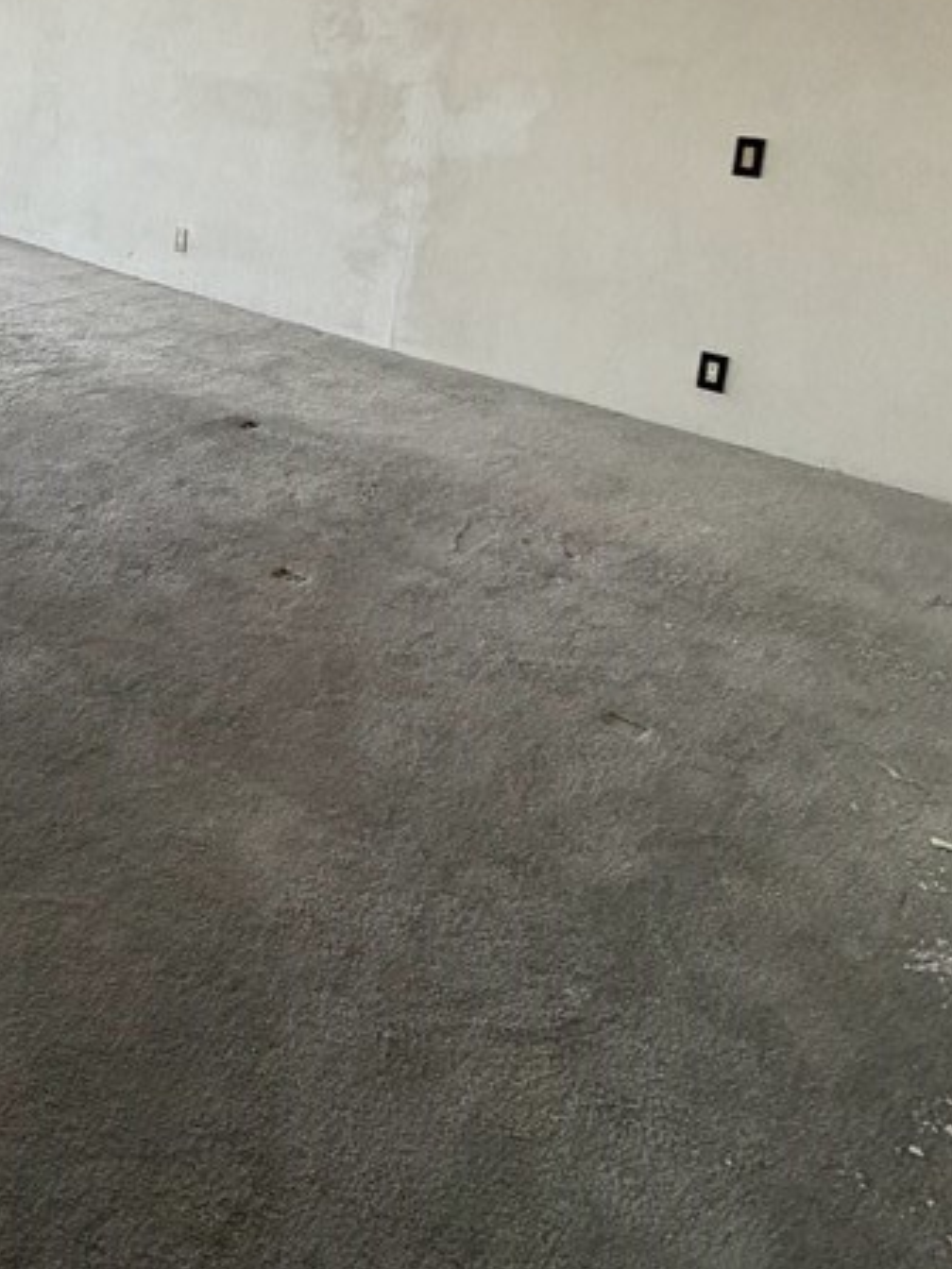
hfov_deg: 40.2
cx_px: 62
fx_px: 1173
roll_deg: -3.1
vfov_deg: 52.6
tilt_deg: -11.1
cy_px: 229
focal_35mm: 32
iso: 200
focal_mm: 2.22
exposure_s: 1/60
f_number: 2.2
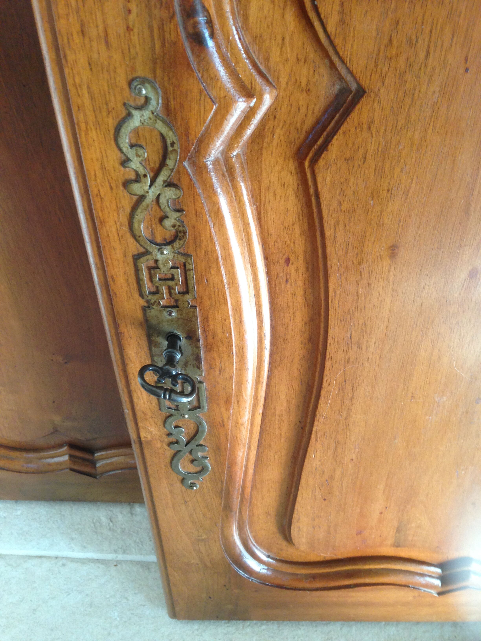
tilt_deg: -51.1
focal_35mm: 33
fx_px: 611
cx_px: 240
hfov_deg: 42.9
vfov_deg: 55.4
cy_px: 320
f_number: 2.4
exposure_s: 1/20
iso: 125
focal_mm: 4.12
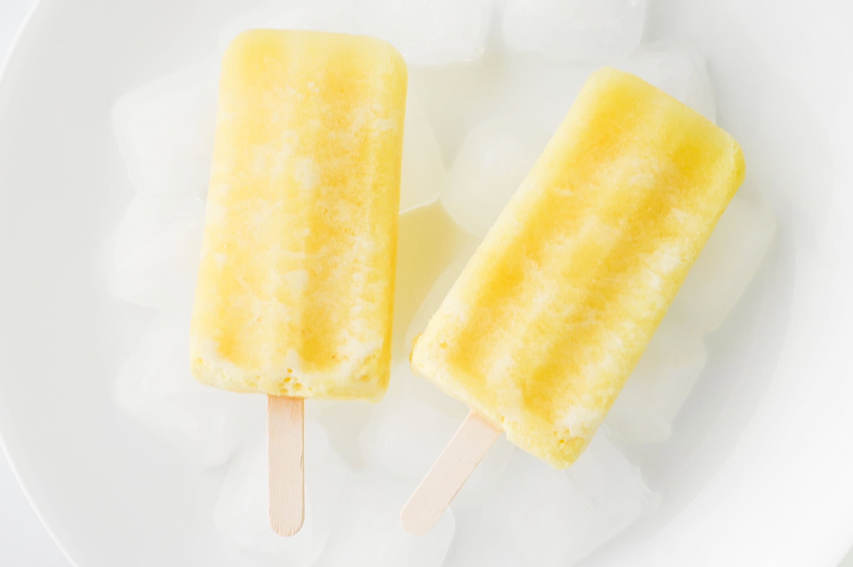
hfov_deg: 39.6
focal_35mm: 50
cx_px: 426
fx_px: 1184
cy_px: 284
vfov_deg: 27.0
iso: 110
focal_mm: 50
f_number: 8
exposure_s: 1/50
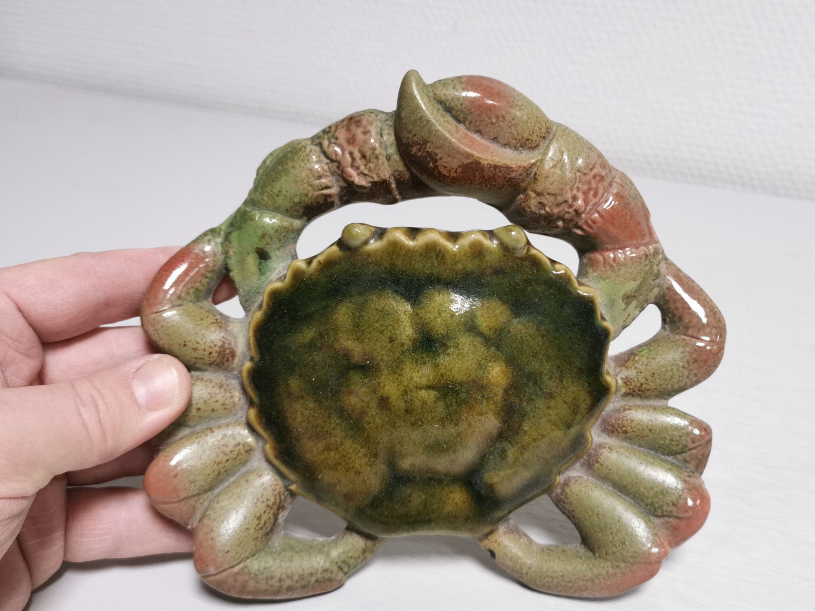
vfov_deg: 37.7
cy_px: 306
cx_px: 408
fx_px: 895
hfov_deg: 49.0
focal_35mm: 38
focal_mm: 5.58
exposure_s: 1/50
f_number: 1.8
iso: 160
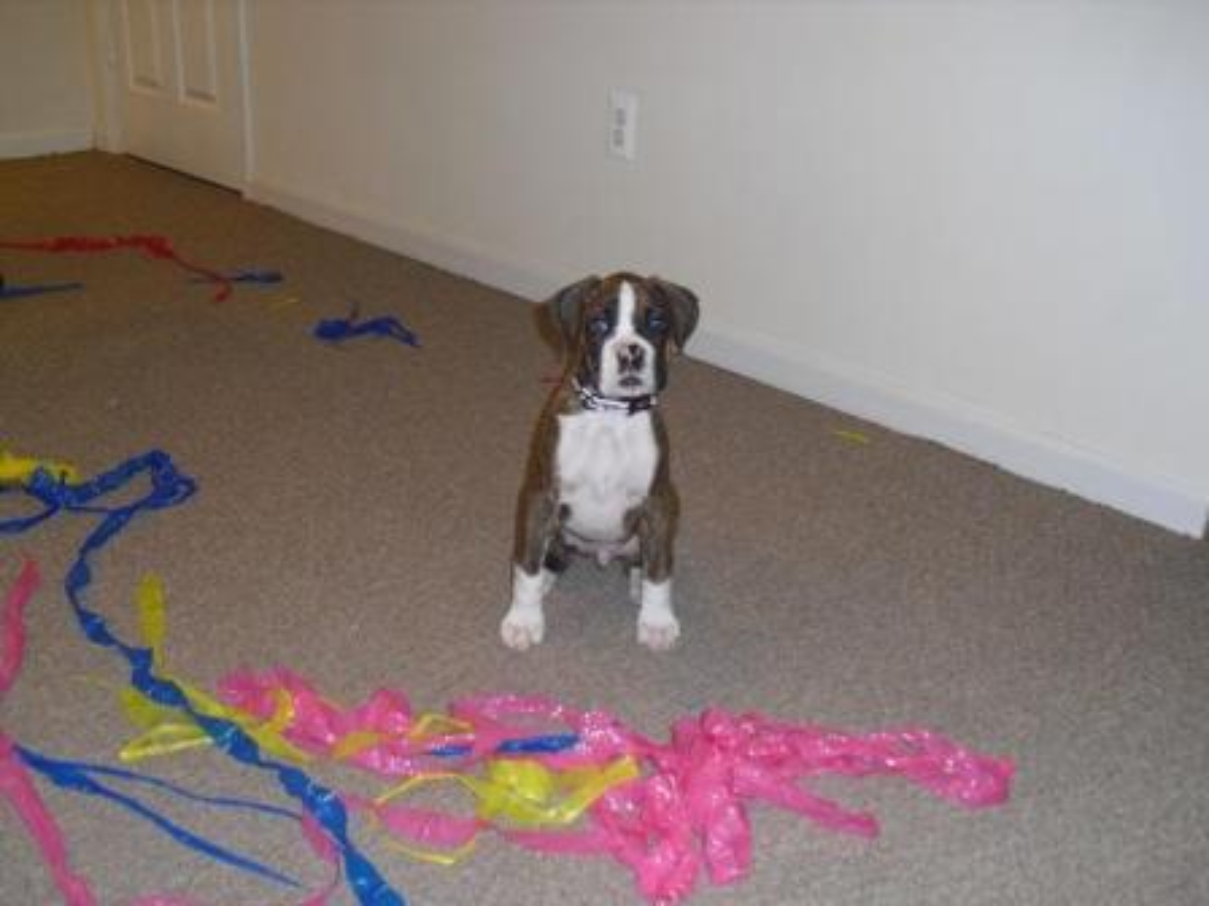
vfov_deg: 39.7
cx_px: 604
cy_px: 453
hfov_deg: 51.4
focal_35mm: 36
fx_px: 1257
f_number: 3.1
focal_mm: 6.3
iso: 200
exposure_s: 1/60
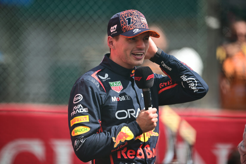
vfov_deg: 3.4
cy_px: 82
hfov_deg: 5.2
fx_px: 2733
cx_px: 123
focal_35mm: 400
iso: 200
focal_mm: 400
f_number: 2.8
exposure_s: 1/2000
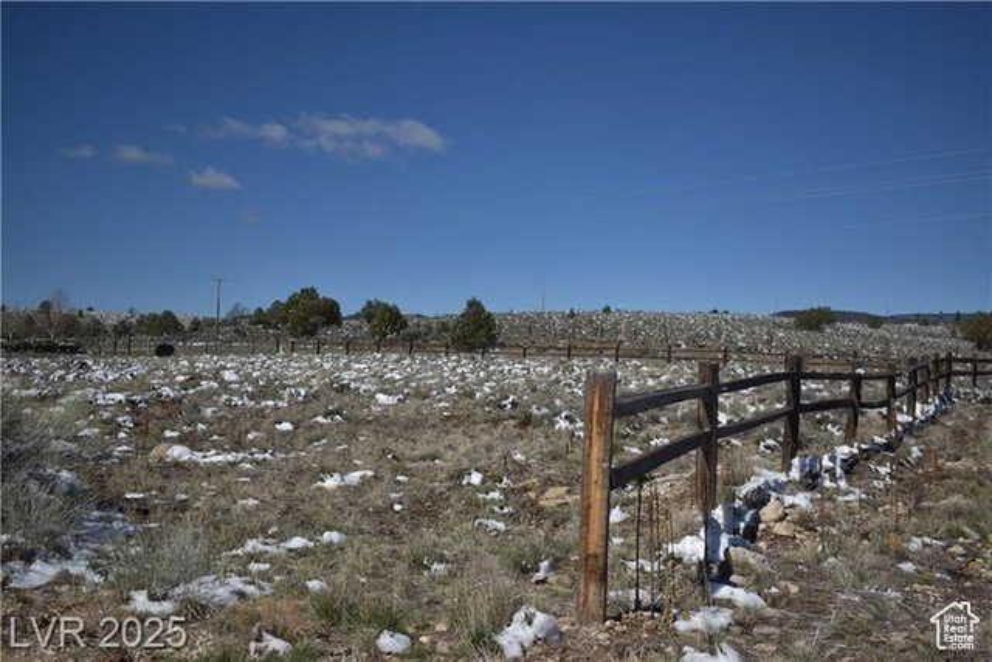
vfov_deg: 36.9
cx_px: 496
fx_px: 992
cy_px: 331
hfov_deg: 53.1
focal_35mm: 36
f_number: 4
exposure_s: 1/2500
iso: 100
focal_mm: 24
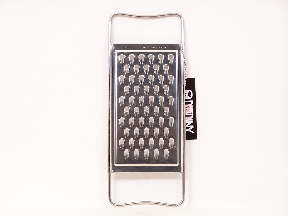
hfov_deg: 15.4
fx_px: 1065
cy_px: 108
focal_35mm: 128
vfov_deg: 11.6
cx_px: 144
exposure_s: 1/45
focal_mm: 21.2
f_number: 3.2
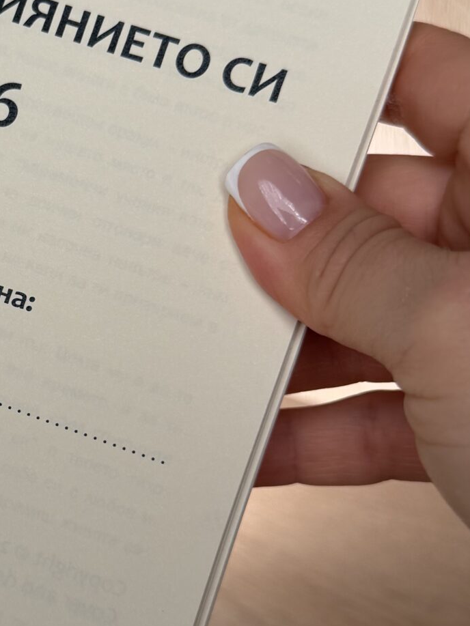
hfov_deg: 21.0
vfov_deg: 29.0
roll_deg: +3.5
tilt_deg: -18.5
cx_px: -34
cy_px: 302
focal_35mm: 67
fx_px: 1213
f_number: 1.78
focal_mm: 6.76
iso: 80
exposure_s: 1/308
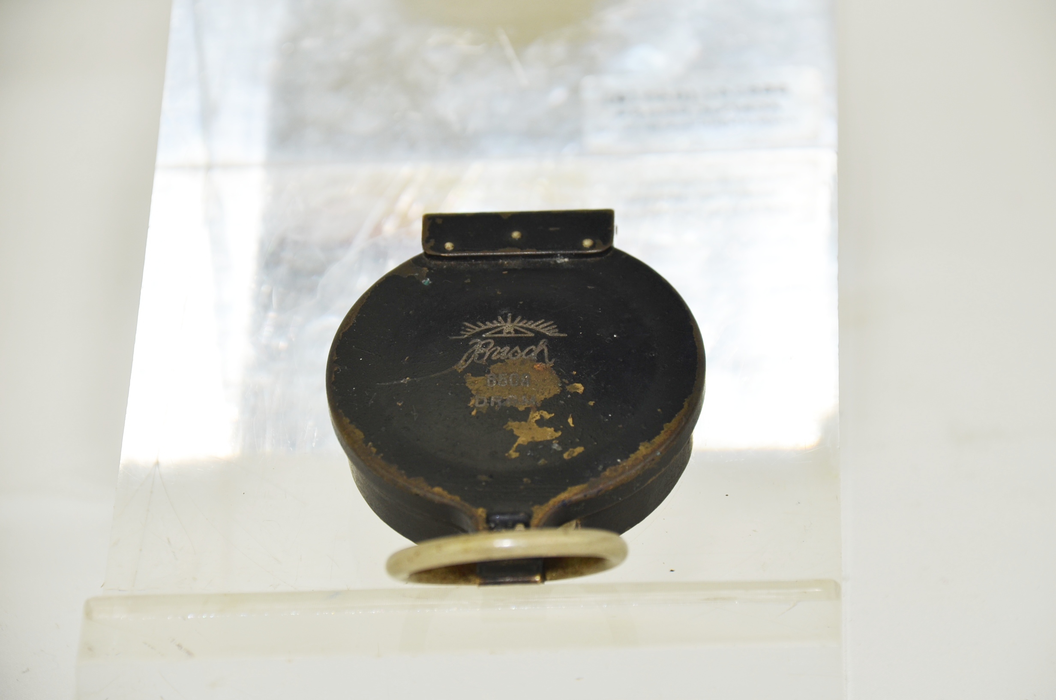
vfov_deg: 6.8
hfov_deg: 10.2
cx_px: 528
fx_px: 5928
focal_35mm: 202
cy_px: 350
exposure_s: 1/200
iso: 200
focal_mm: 135
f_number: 5.6
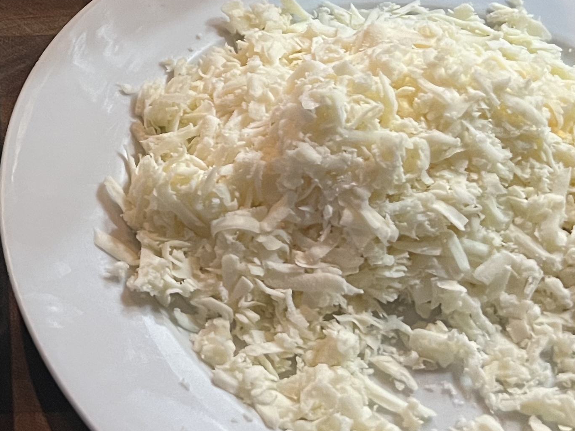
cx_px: -21
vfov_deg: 18.7
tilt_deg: -43.6
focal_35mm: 77
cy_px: 18
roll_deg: +2.9
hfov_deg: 24.0
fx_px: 1279
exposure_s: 1/40
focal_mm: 5.7
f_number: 1.5
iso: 500
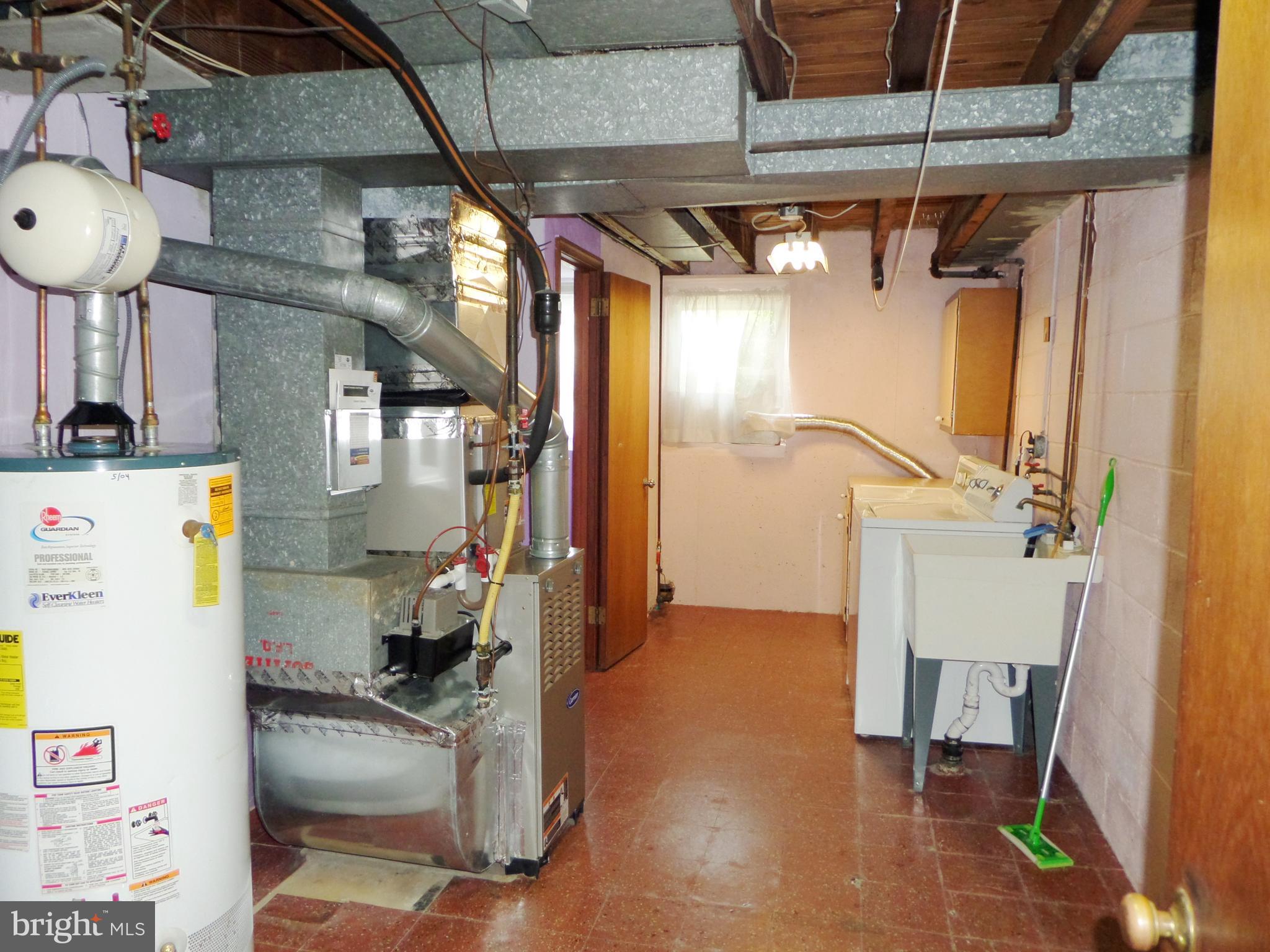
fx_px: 881
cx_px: 635
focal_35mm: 24
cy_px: 476
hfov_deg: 71.6
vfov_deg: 56.8
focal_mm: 4
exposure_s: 1/30
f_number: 3.2
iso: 240
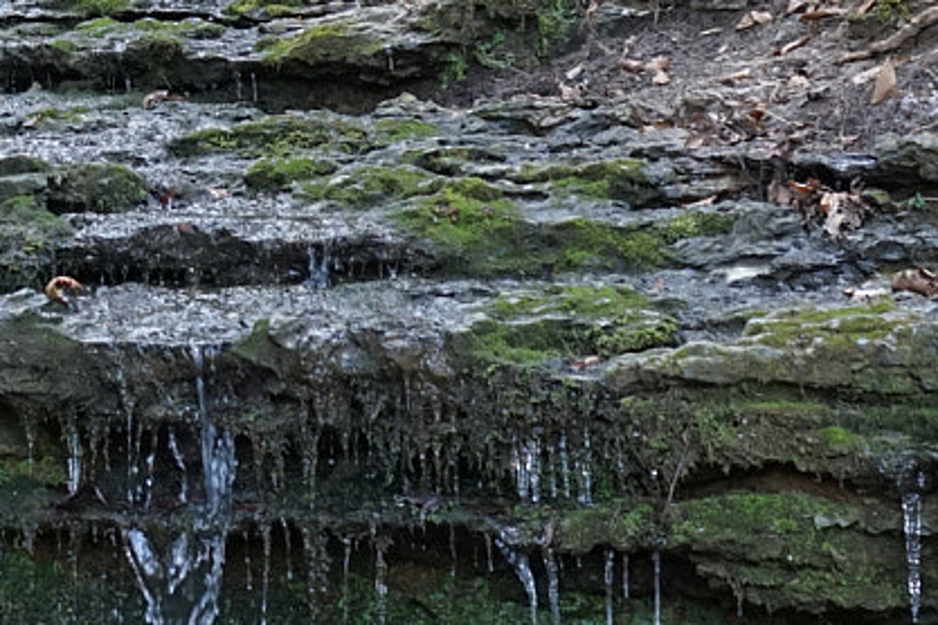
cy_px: -72
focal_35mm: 119
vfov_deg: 11.3
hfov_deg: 16.4
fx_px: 3100
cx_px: -229
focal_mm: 31
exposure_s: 1/160
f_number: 4
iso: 1000
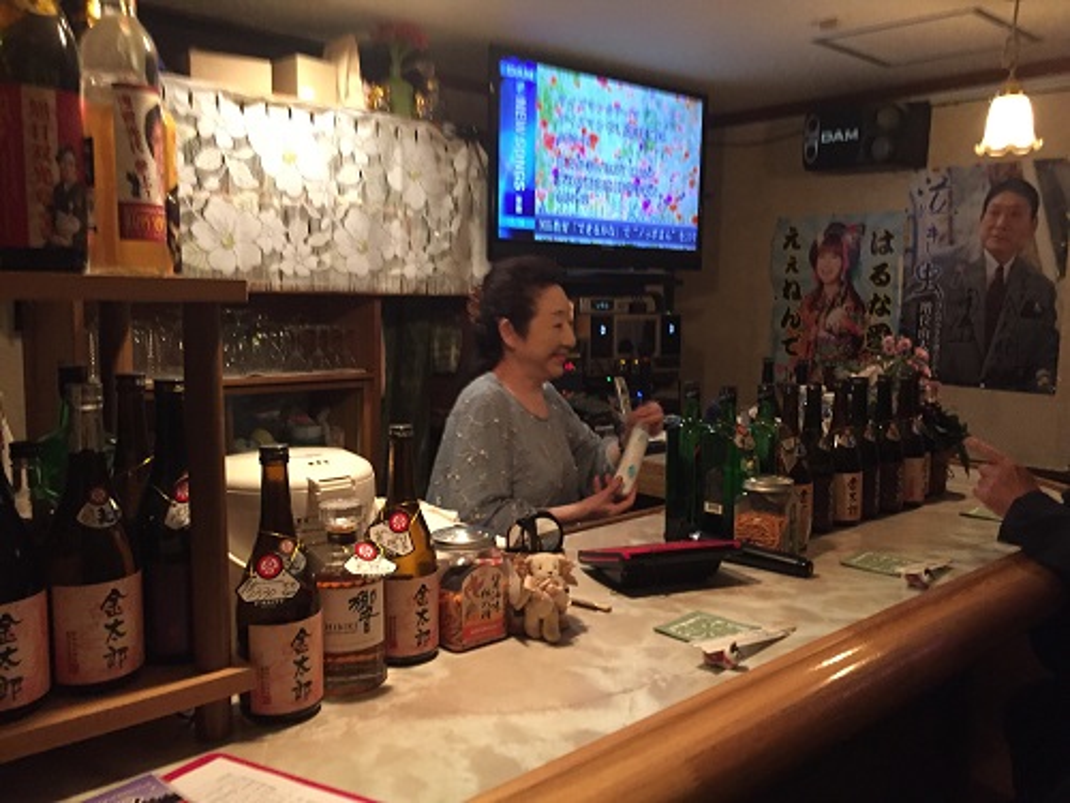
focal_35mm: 29
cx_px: 535
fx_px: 896
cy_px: 402
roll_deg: +0.0
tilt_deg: -6.9
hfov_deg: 61.7
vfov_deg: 48.2
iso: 250
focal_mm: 4.15
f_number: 2.2
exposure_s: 1/15
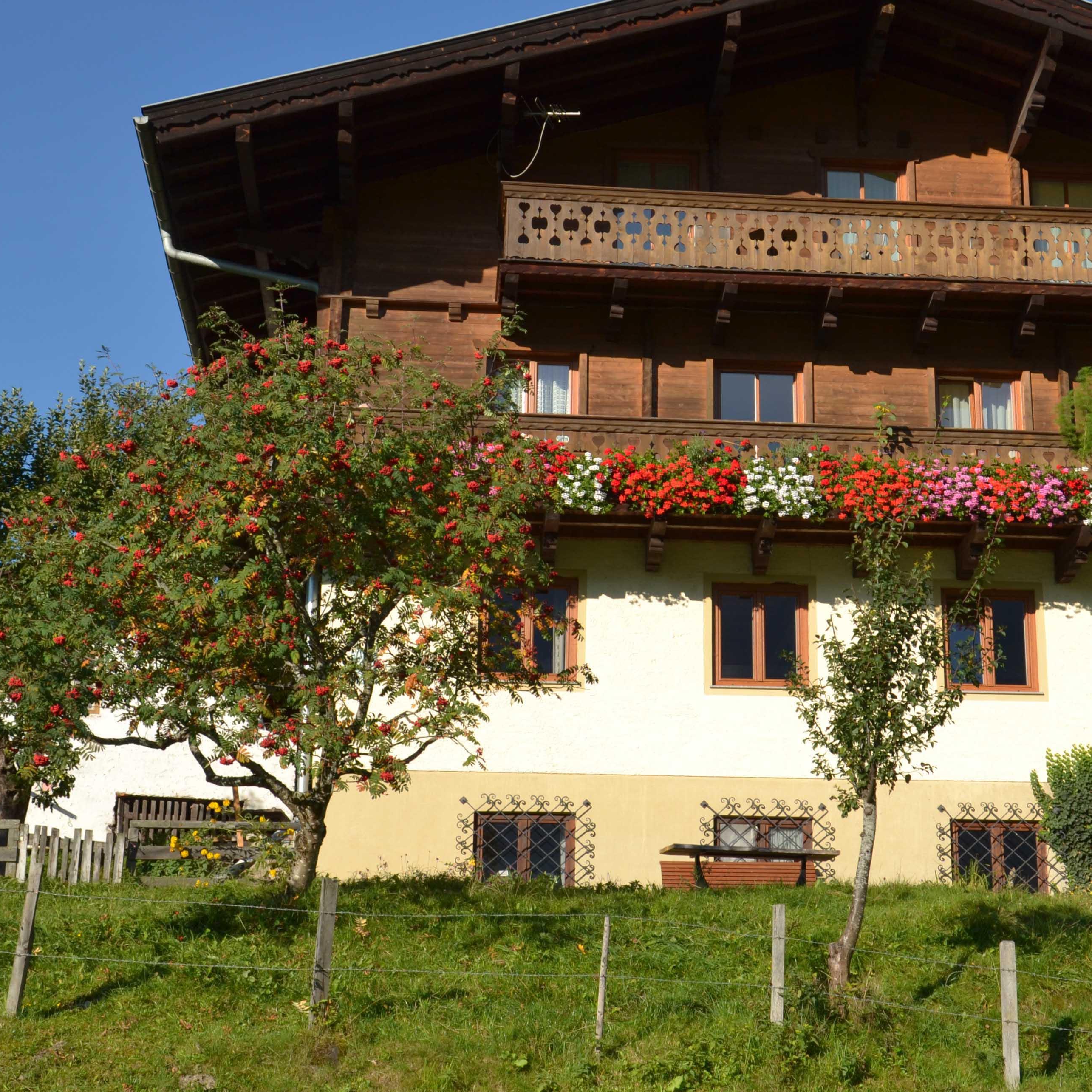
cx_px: 723
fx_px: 2284
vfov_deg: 26.9
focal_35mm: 64
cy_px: 503
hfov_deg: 26.7
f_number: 10
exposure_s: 1/200
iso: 100
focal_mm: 28
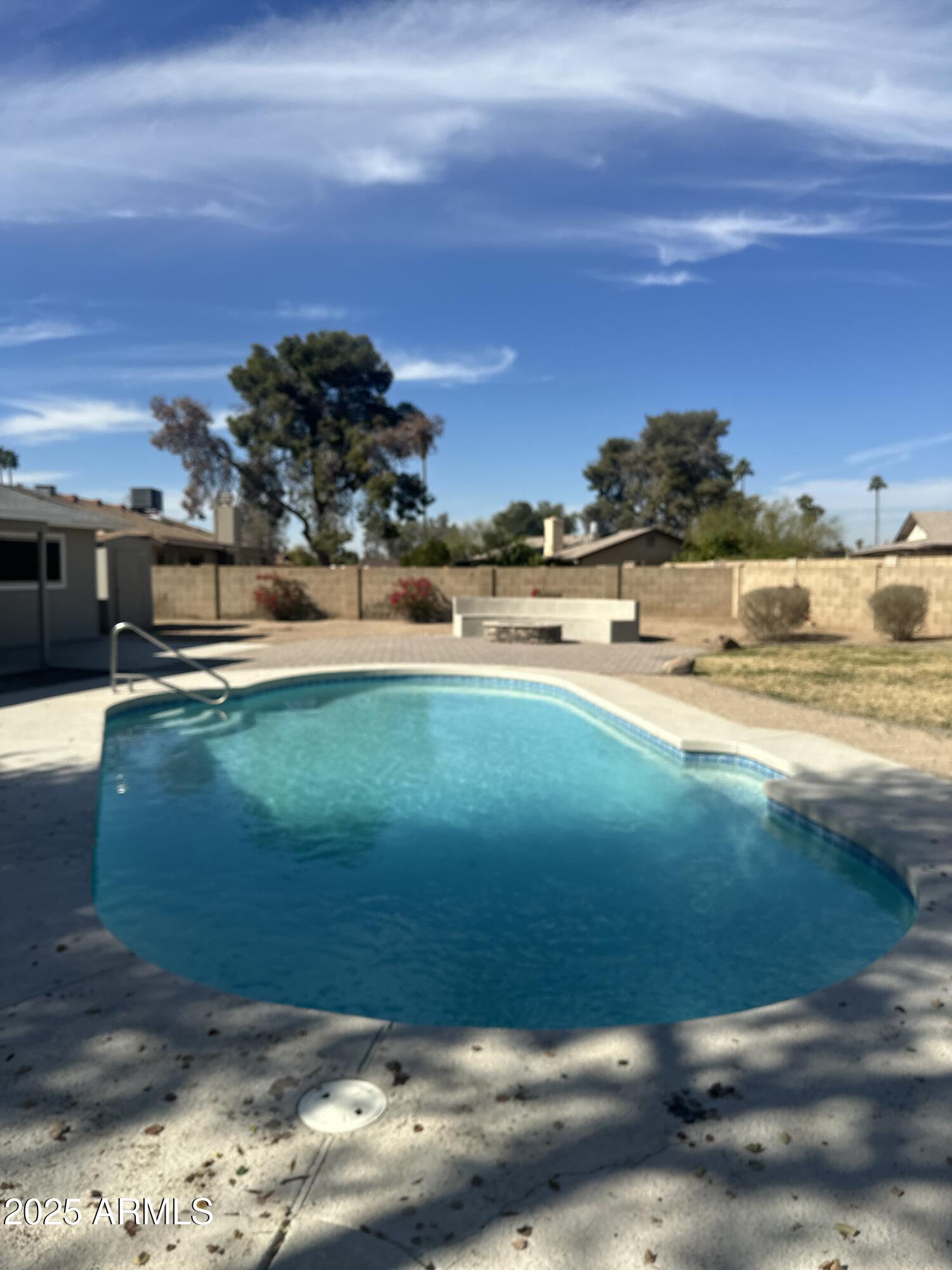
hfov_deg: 56.8
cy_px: 635
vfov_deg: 71.6
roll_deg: -1.0
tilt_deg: -4.2
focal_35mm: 24
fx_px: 880
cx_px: 476
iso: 80
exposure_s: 1/6623
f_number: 1.78
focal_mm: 6.86
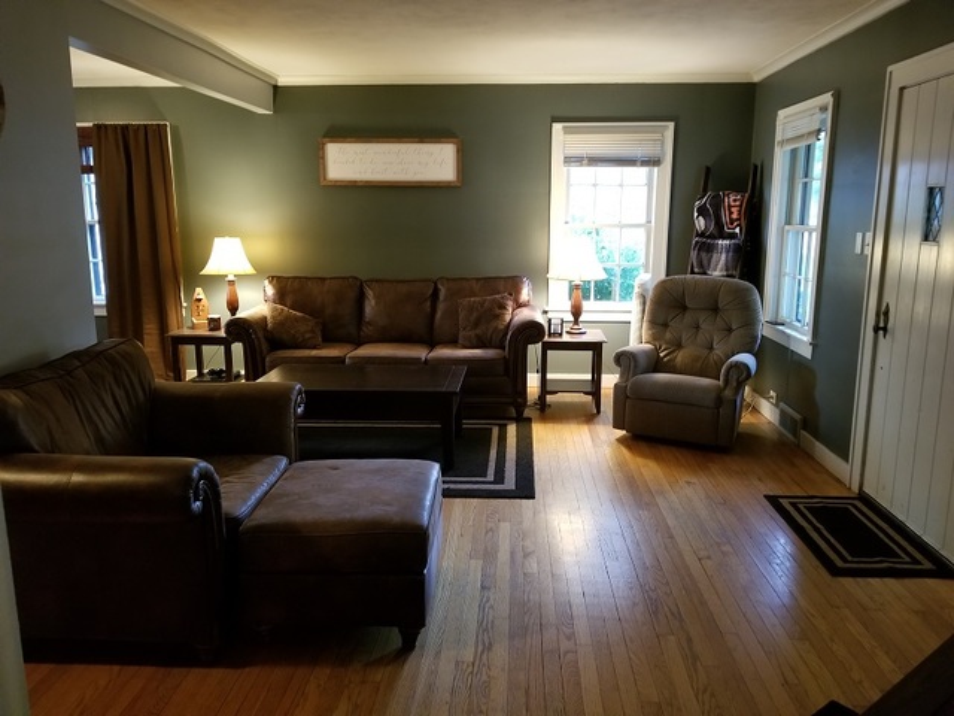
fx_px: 717
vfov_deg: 53.1
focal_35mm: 26
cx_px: 477
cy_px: 358
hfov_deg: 67.3
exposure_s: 1/12
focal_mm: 4.3
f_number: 1.7
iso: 250
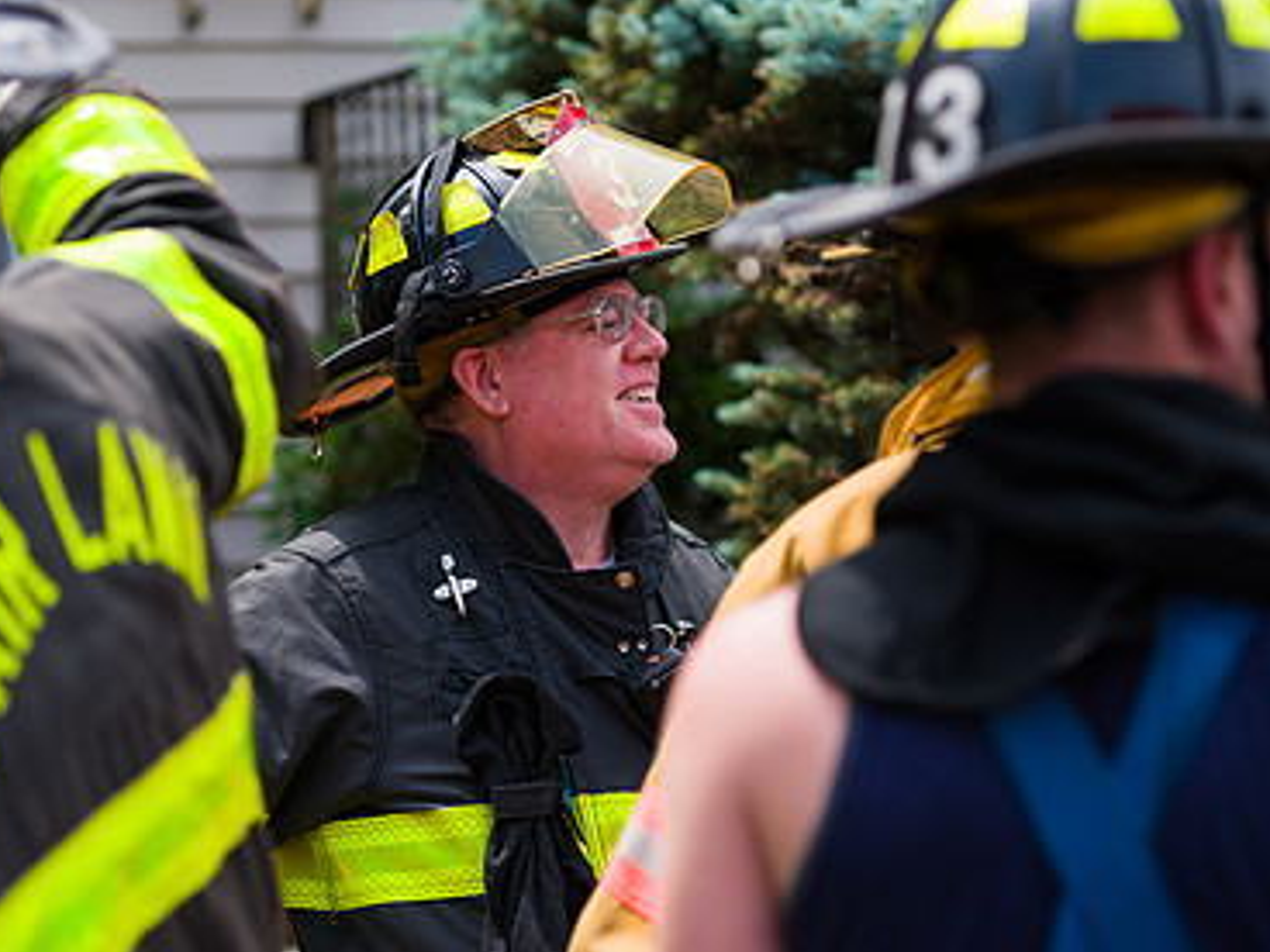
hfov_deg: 13.7
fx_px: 5283
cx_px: 566
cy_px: 459
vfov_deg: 10.3
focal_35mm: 144
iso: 200
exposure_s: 1/1600
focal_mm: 95
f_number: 3.2
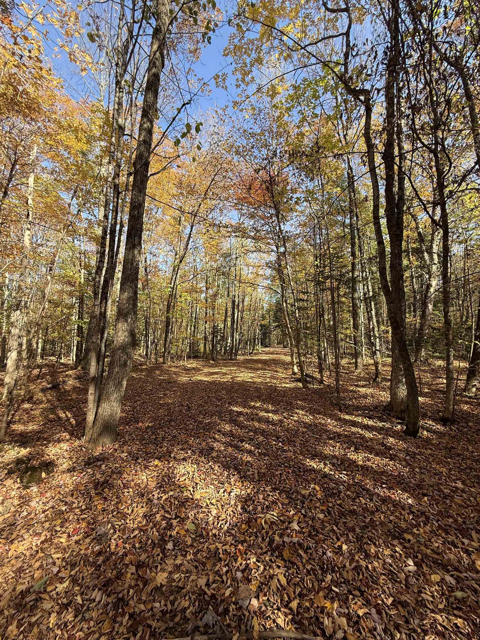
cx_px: 240
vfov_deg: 102.1
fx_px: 259
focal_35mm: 14
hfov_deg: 85.7
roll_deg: -0.1
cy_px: 320
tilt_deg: +5.9
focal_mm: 2.22
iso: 50
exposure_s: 1/398
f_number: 2.2
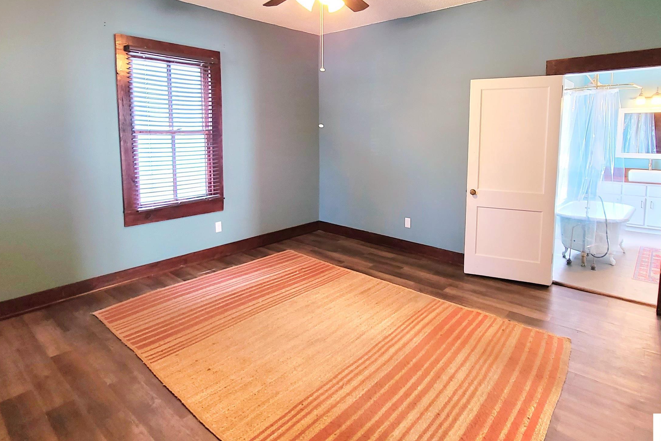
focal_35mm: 19
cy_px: 166
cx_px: 340
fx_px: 349
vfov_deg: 63.6
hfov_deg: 86.9
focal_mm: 2.2
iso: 320
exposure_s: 1/40
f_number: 2.2
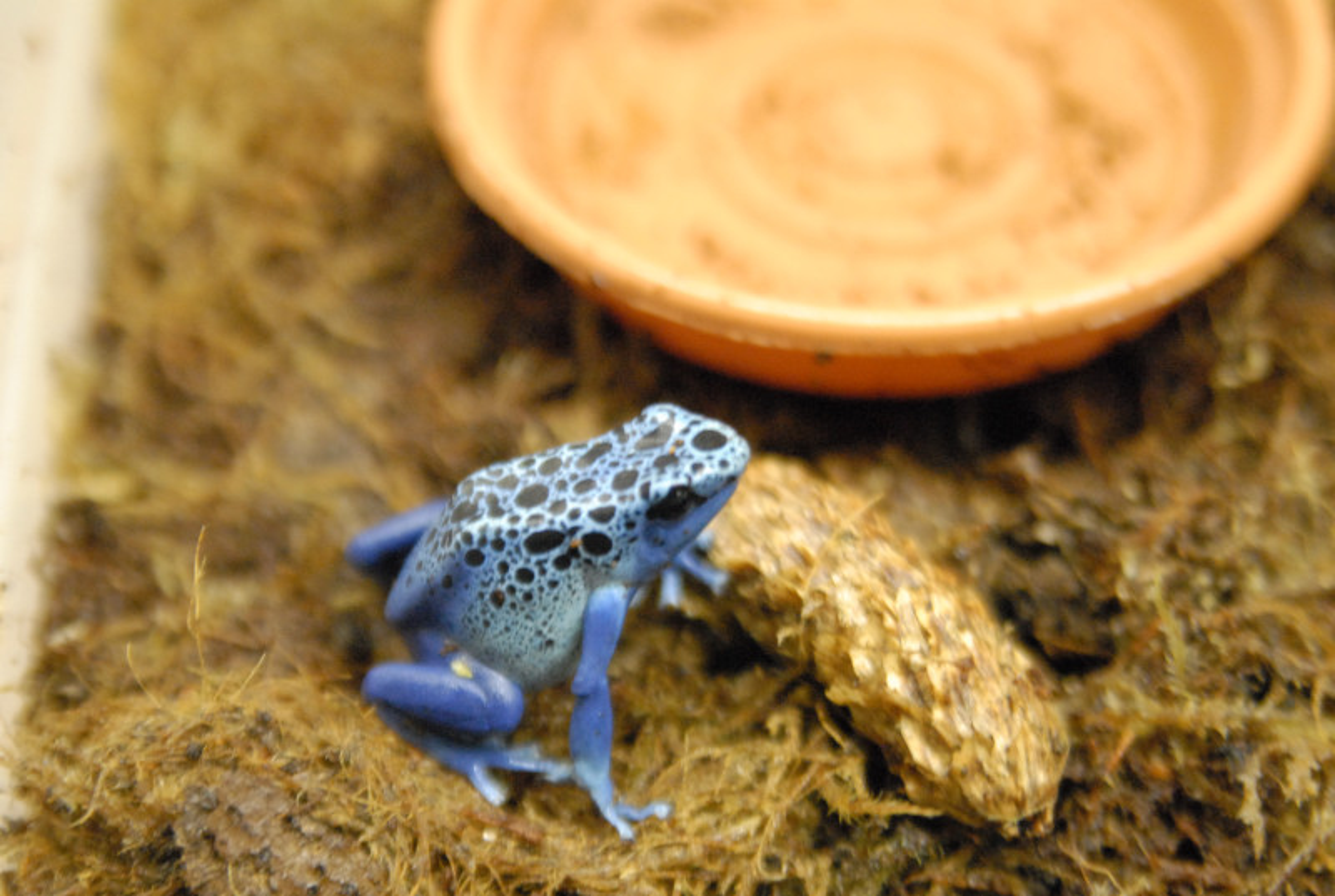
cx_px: 668
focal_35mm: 82
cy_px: 448
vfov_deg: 16.6
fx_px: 3066
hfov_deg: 24.6
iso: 1600
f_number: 3.2
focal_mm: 55
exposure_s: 1/40
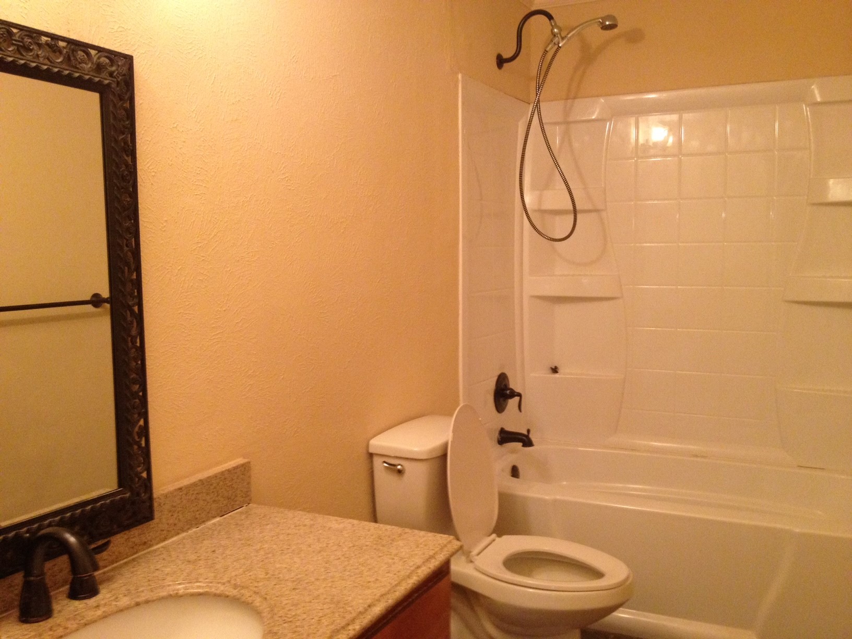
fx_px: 861
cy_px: 320
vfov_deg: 40.7
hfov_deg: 52.6
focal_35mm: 35
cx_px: 426
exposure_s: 1/20
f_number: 2.4
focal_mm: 4.28
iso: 320
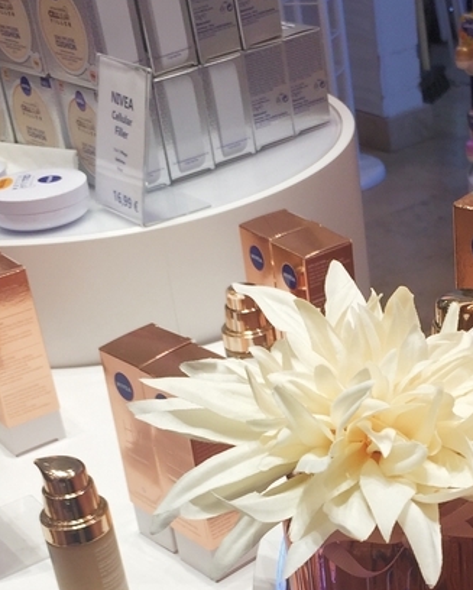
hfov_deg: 21.2
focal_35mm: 71
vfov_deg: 26.3
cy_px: 473
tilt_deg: -31.5
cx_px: 404
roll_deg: +5.5
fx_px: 1241
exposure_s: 1/127
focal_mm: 4.15
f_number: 2.2
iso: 32
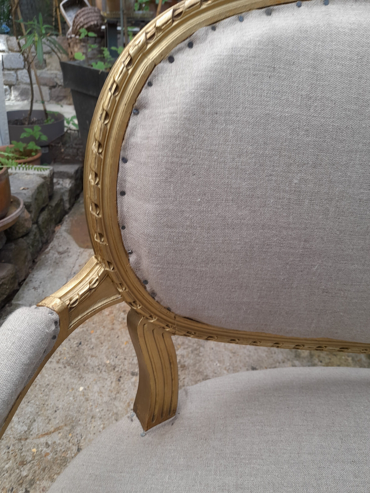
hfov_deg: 54.9
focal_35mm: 25
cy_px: 246
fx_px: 356
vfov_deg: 69.4
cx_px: 185
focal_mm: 4.6
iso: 32
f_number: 2
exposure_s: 1/50
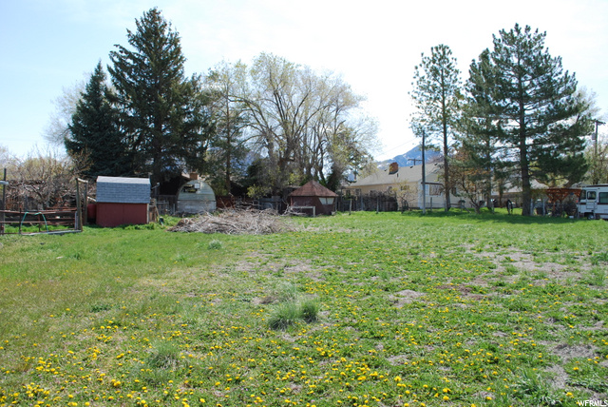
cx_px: 304
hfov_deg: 67.3
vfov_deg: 48.0
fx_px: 456
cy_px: 204
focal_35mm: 27
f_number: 7.1
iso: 100
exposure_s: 1/200
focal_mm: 18
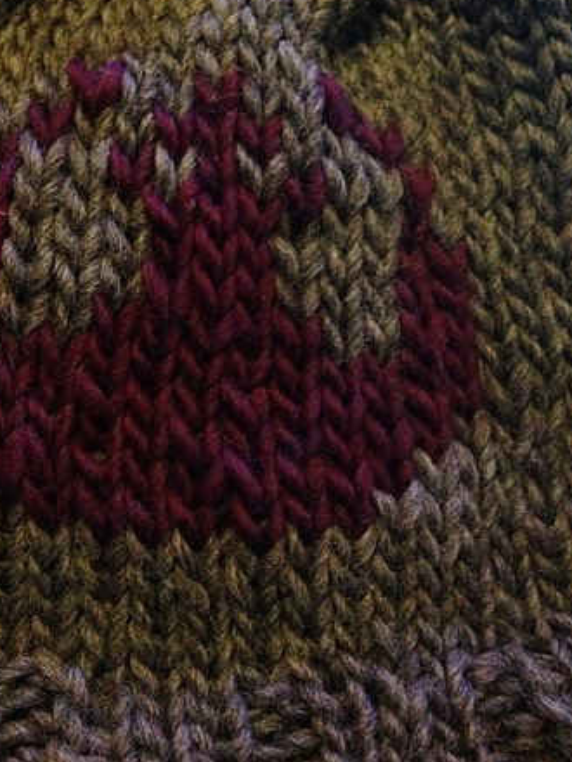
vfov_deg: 39.5
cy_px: 307
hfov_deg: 30.1
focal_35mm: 48
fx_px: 1058
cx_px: 210
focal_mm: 4.12
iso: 800
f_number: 2.4
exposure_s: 1/15
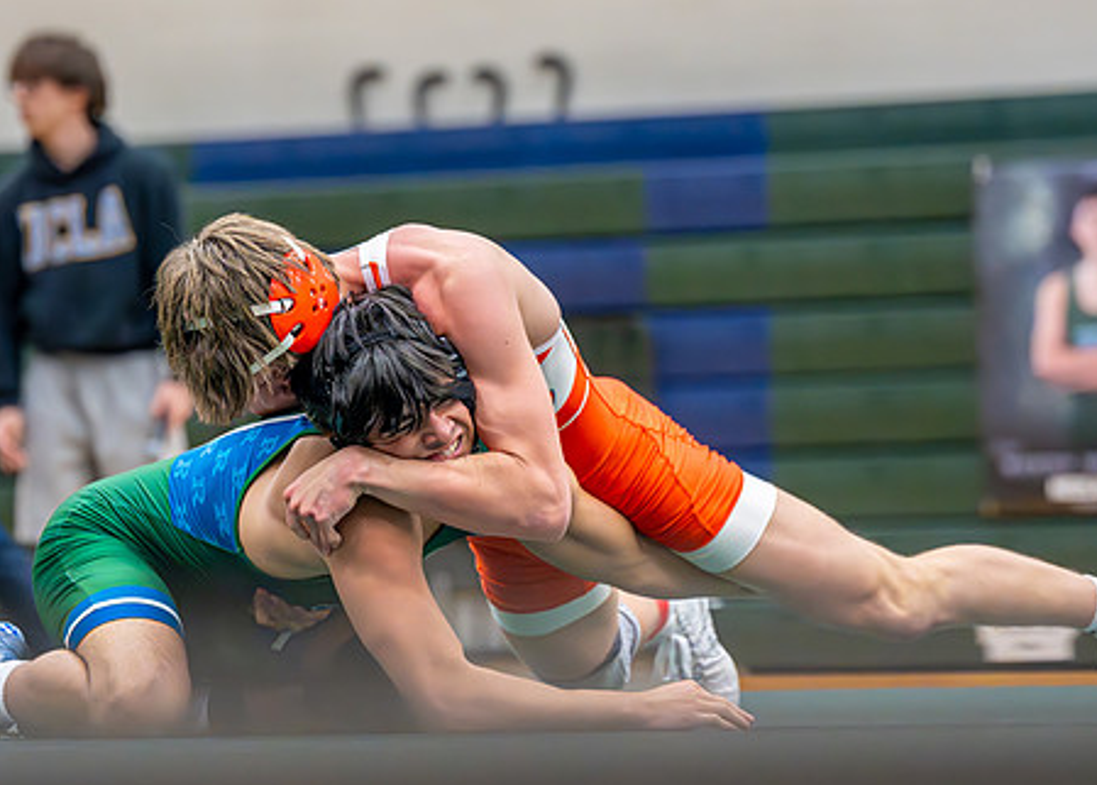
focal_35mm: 197
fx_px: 6140
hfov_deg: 10.2
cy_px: 378
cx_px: 509
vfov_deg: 7.3
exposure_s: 1/1000
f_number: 2.8
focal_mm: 126
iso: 6400
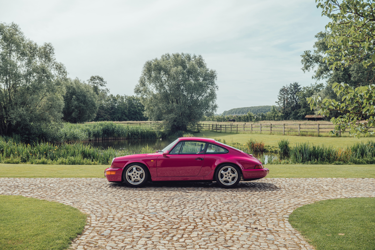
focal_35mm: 35
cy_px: 125
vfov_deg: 37.8
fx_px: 364
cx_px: 188
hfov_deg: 54.5
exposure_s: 1/125
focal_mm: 35
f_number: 4.5
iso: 100
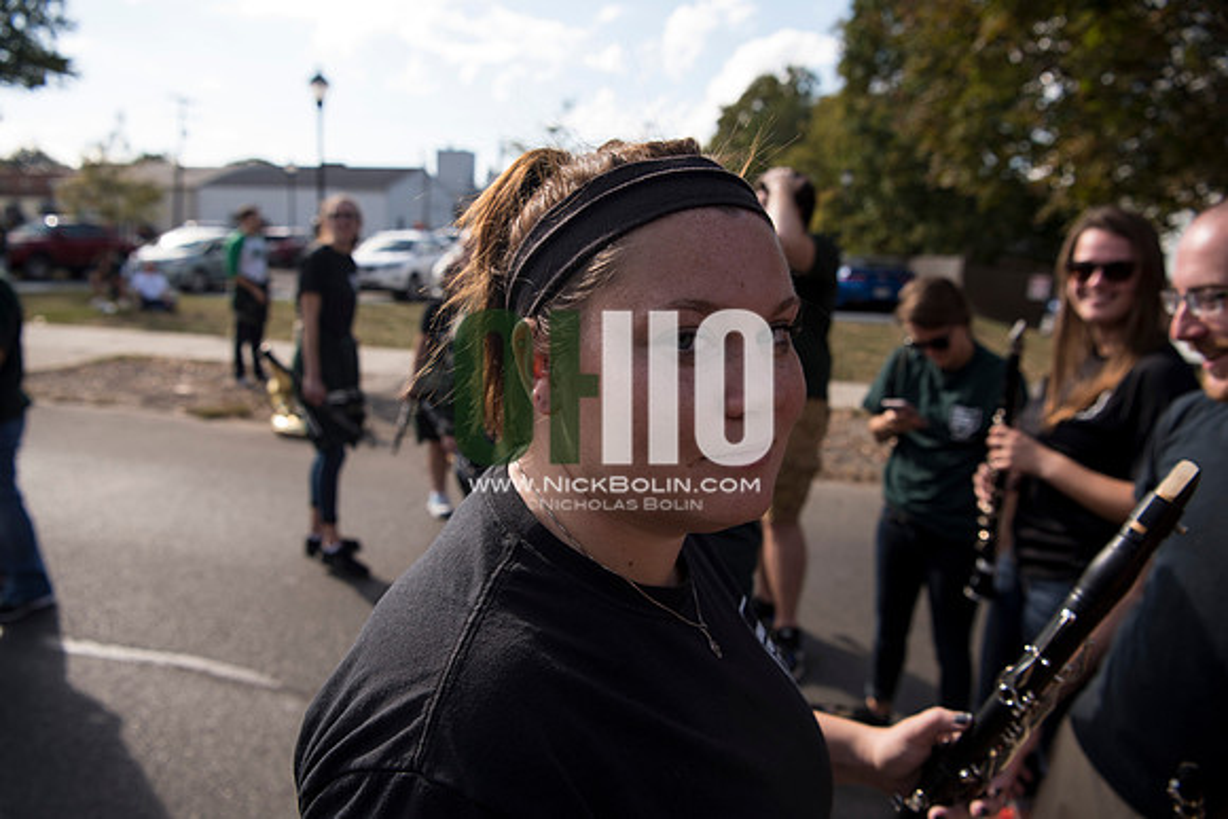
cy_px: 410
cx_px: 614
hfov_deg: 73.7
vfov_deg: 53.2
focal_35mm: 24
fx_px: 819
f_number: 4.5
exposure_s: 1/1000
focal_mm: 24
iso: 250
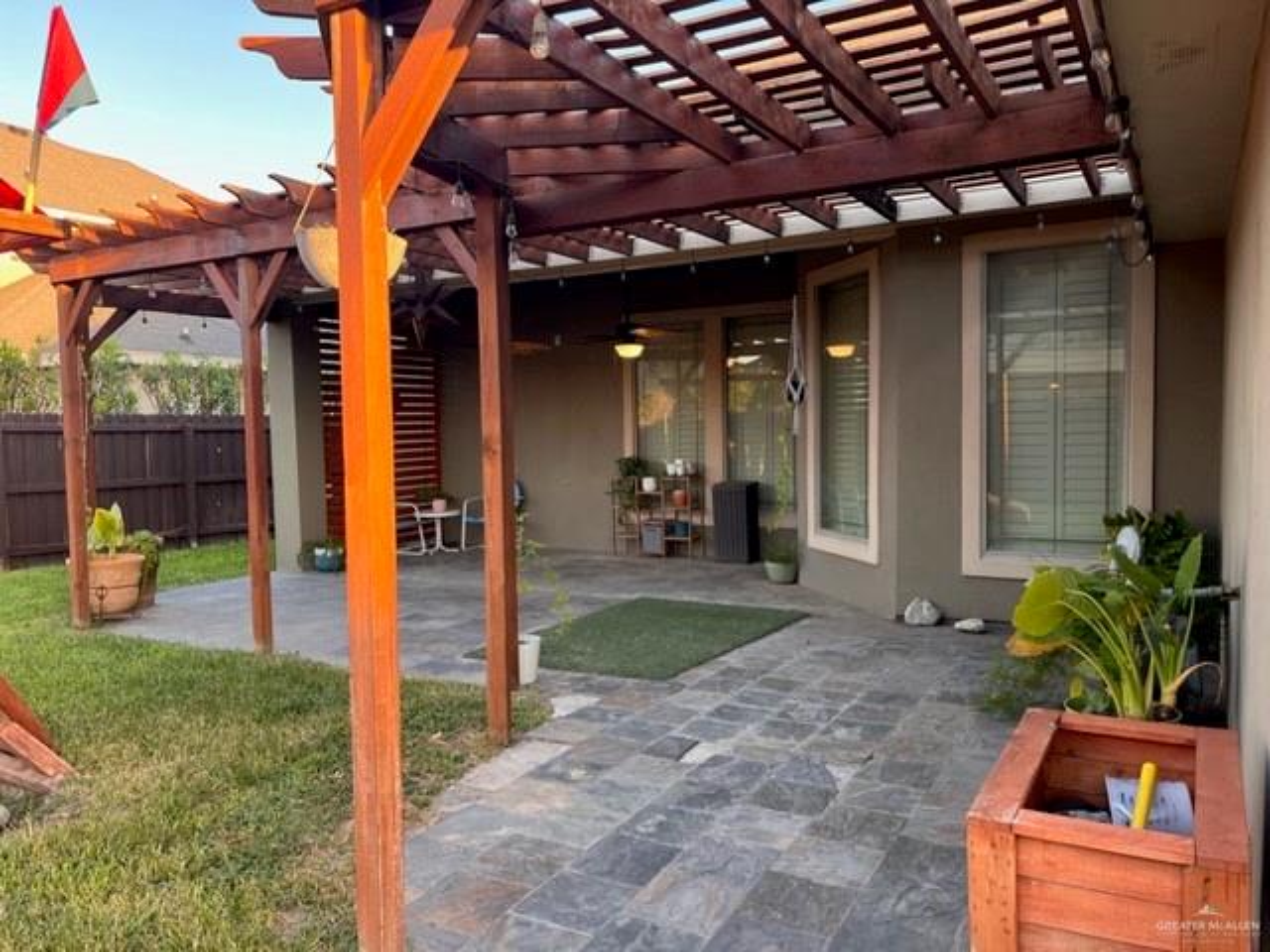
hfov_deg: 67.3
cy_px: 476
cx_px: 635
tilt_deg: -3.3
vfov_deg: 53.1
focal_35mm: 26
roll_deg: +1.0
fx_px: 954
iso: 80
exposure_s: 1/121
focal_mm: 5.1
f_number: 1.6
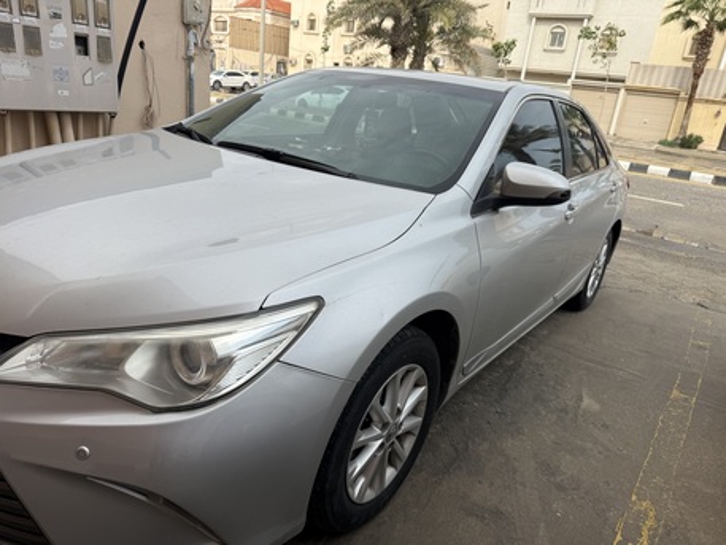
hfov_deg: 71.6
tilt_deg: -19.8
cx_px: 363
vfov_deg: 56.8
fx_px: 503
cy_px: 272
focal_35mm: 24
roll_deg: -6.4
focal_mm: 6.76
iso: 80
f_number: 1.78
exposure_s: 1/3425
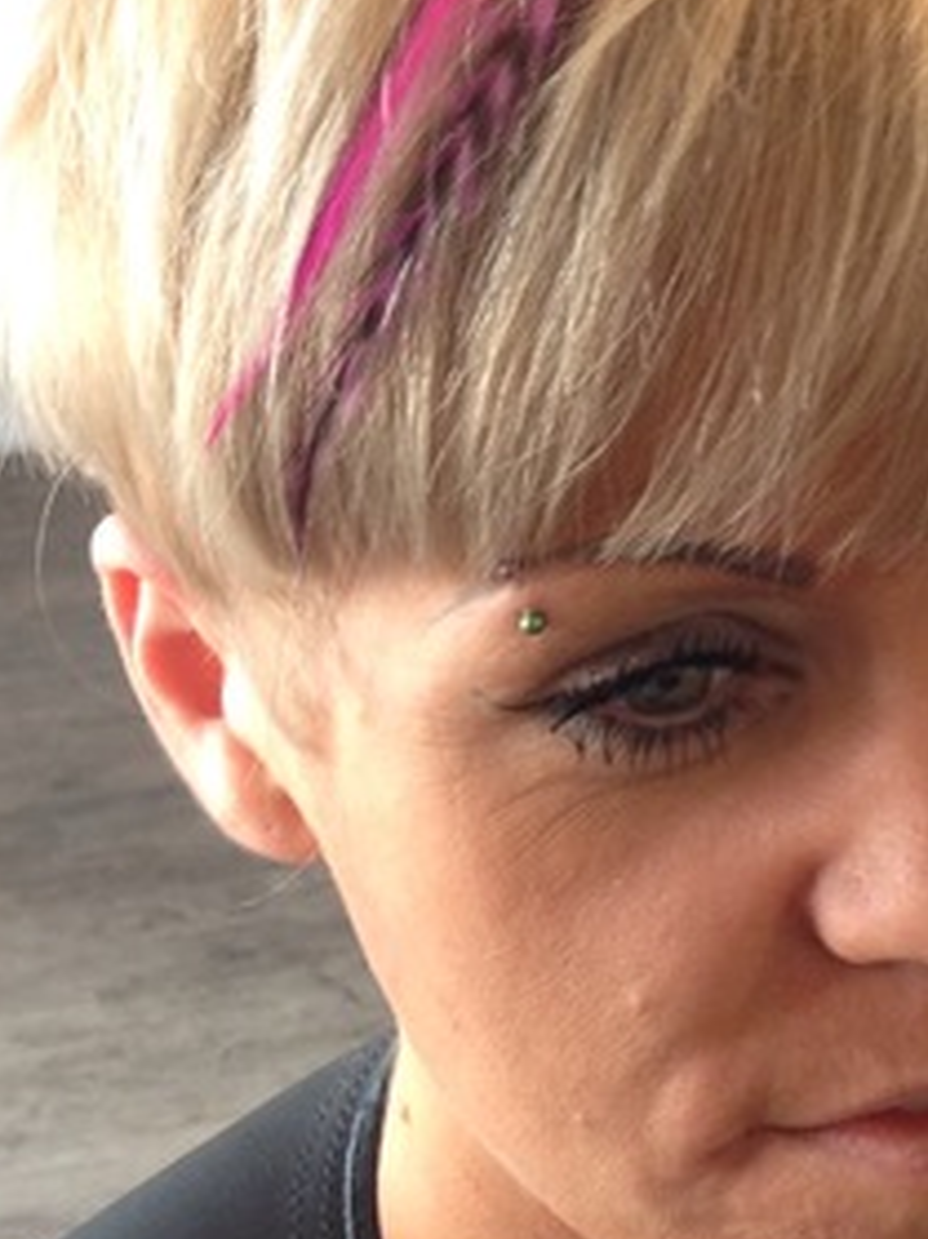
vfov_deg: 19.4
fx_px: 3613
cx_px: 342
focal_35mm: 101
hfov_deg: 14.6
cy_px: 704
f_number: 2.4
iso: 50
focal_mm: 4.13
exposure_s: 1/24
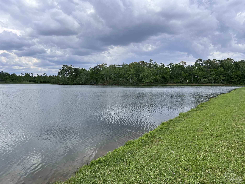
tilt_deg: -3.5
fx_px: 184
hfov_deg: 67.3
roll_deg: +0.0
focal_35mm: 26
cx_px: 122
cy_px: 92
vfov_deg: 53.1
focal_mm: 5.7
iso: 50
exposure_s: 1/3257
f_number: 1.5
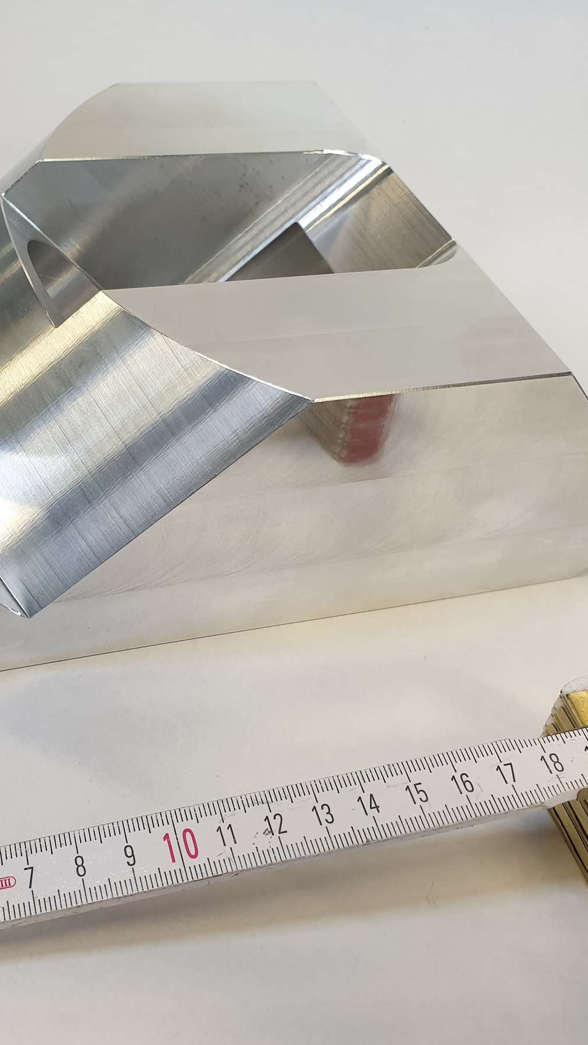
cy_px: 520
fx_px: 1054
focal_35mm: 38
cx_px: 116
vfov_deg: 52.8
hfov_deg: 30.4
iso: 100
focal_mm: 4.3
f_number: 2.4
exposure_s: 1/50
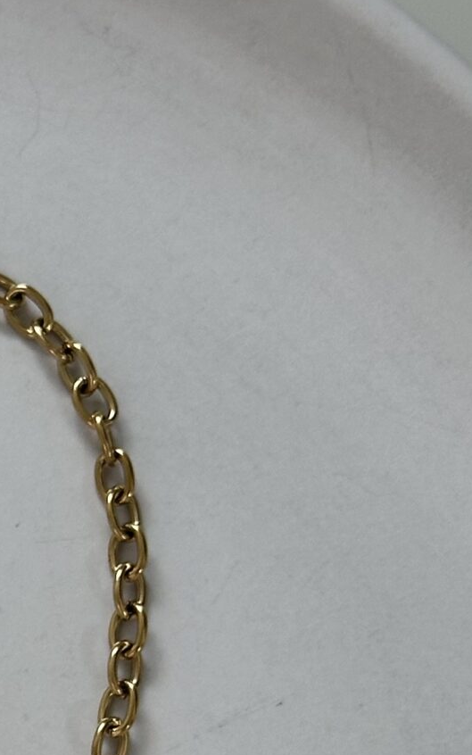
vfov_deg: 13.0
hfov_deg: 8.2
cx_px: -360
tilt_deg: -81.6
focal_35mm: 154
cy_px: 1060
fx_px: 3168
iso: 50
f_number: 1.78
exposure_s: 1/100
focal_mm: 6.86
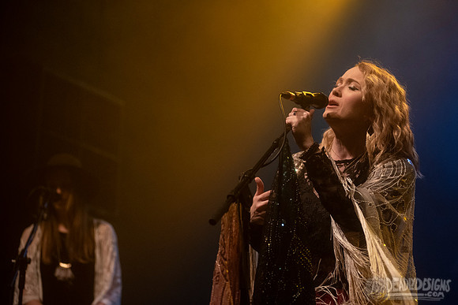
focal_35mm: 80
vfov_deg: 17.1
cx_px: 229
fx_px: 1018
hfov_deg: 25.4
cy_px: 152
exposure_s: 1/200
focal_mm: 80
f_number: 3.2
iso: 2500
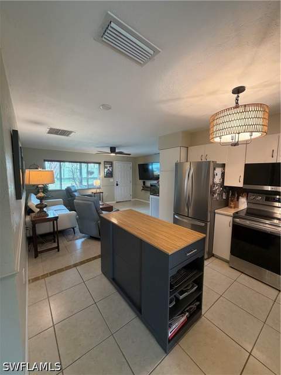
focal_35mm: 14
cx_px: 140
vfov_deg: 102.1
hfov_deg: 85.7
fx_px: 152
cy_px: 188
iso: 250
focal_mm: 2.22
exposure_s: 1/60
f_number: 2.2
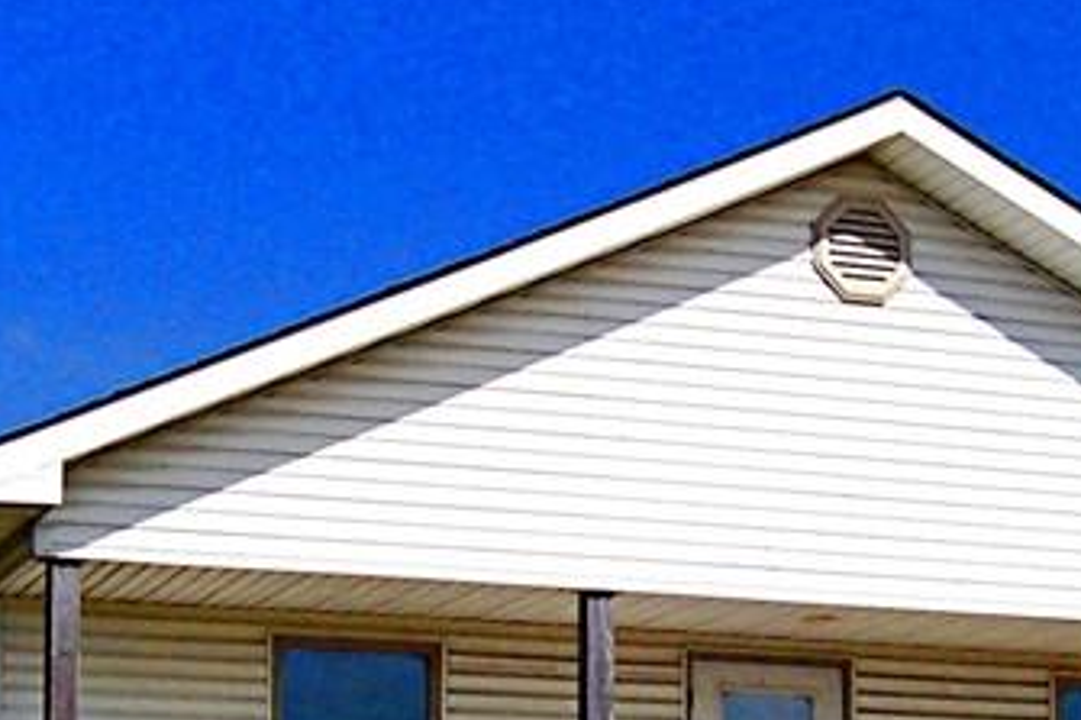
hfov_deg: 19.5
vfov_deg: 12.8
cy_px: 756
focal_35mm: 105
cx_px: 507
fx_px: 3151
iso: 80
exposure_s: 1/1000
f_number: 5.6
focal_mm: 5.5
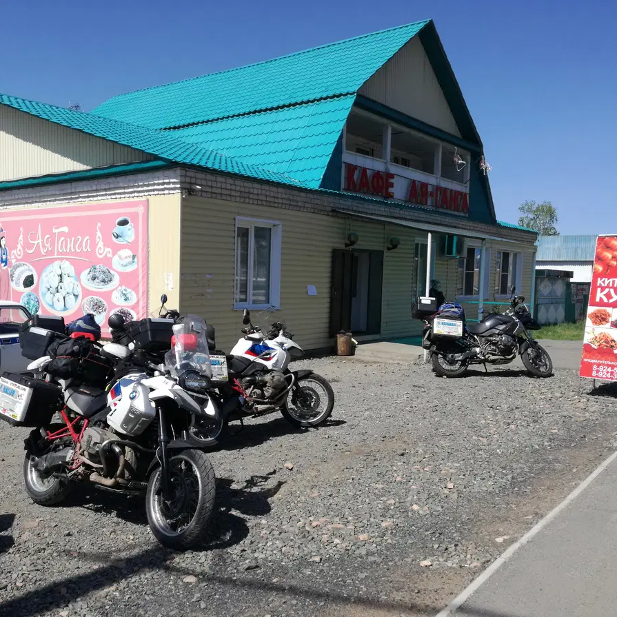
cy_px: 307
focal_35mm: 32
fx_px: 645
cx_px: 275
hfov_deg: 51.0
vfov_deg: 51.1
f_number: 2
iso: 50
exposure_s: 1/1458
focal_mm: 3.79
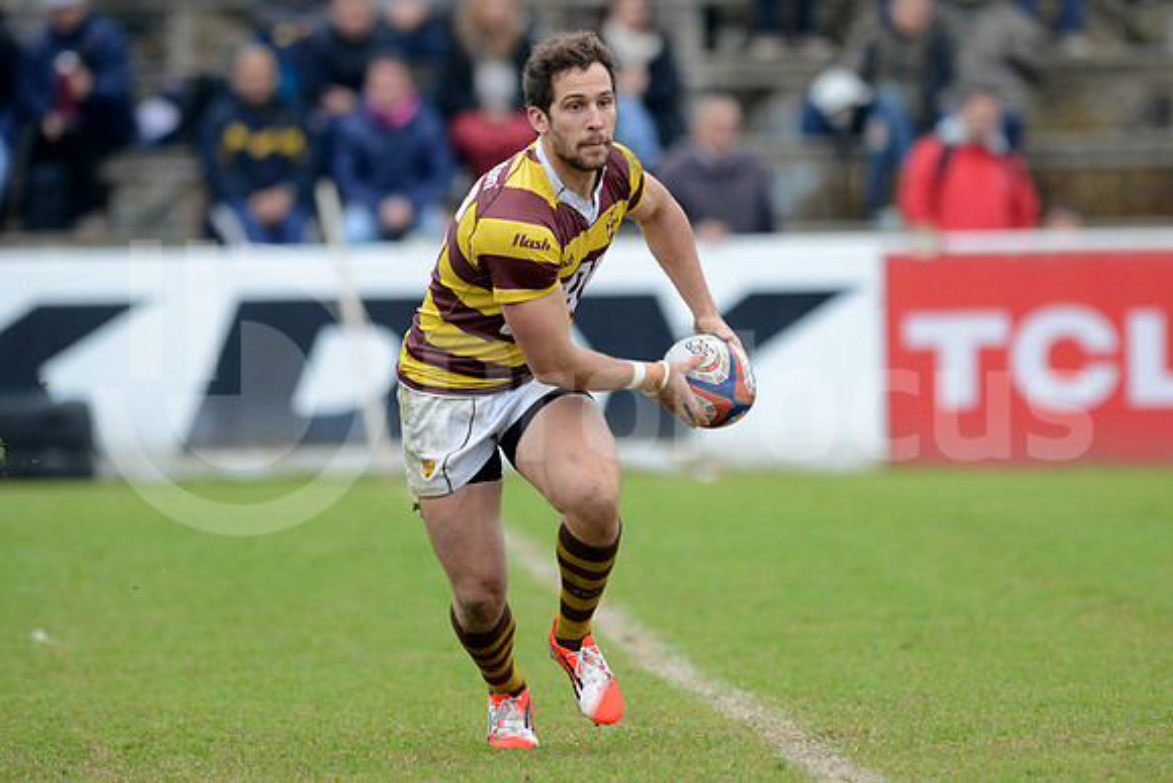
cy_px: 392
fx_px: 13688
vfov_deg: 3.3
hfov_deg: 4.9
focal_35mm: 420
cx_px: 586
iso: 800
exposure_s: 1/800
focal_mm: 420
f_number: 4
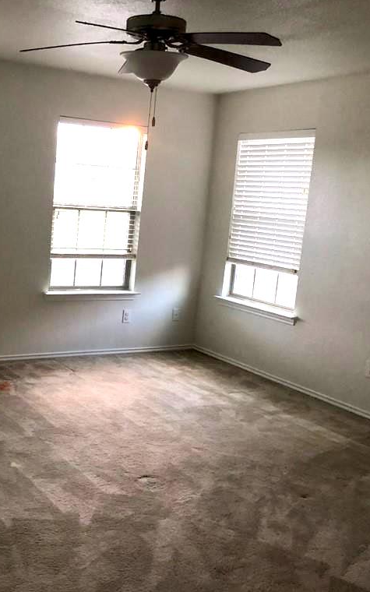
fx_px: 645
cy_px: 294
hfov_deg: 31.2
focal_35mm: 40
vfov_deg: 49.3
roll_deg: -2.2
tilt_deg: -8.7
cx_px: 79
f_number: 1.8
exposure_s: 1/13
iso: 100
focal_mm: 4
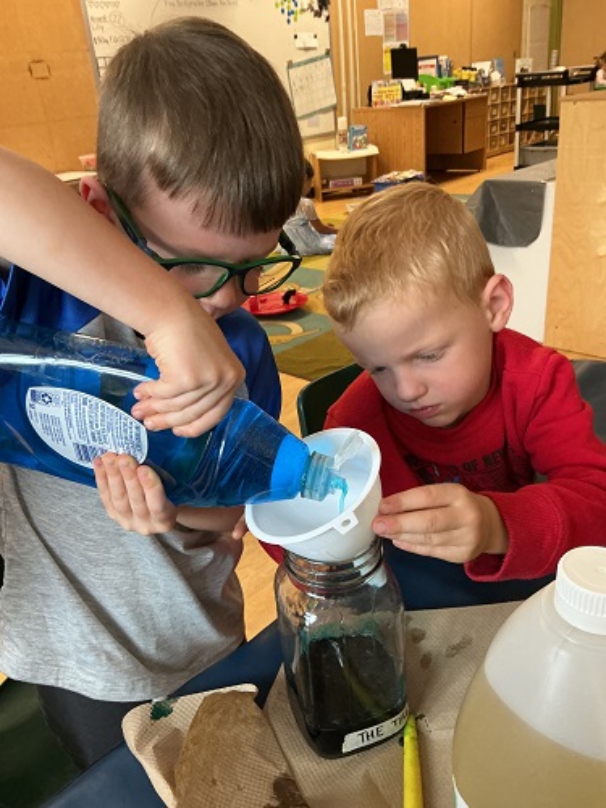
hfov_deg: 48.2
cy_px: 404
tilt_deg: -25.3
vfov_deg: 61.7
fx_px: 677
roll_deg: +4.5
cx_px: 303
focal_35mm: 29
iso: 250
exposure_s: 1/40
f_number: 1.8
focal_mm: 3
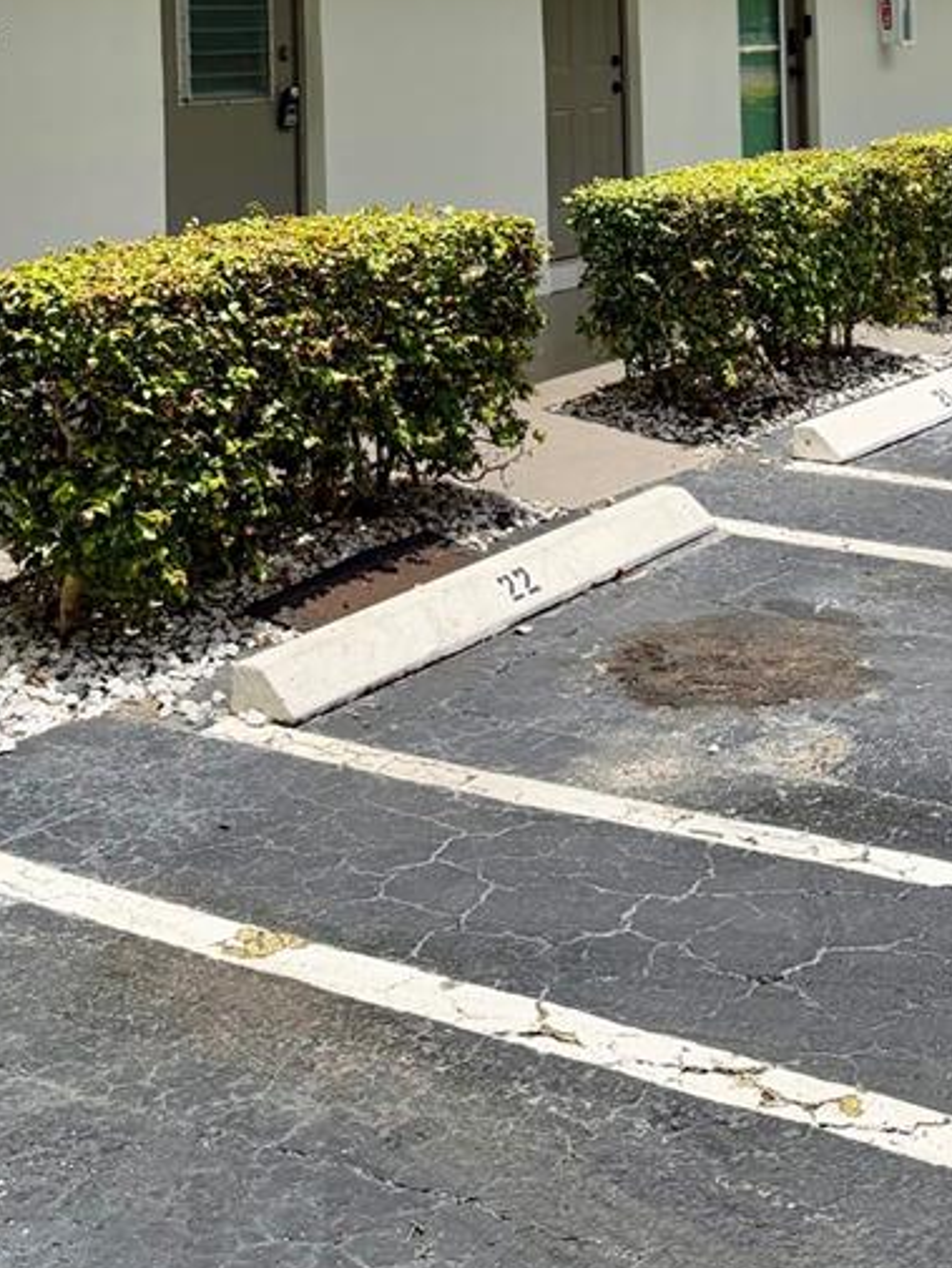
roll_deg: +1.9
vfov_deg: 31.5
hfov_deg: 25.5
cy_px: 35
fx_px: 2089
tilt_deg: -0.3
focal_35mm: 57
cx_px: 661
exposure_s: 1/3953
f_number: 1.78
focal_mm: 6.76
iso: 80
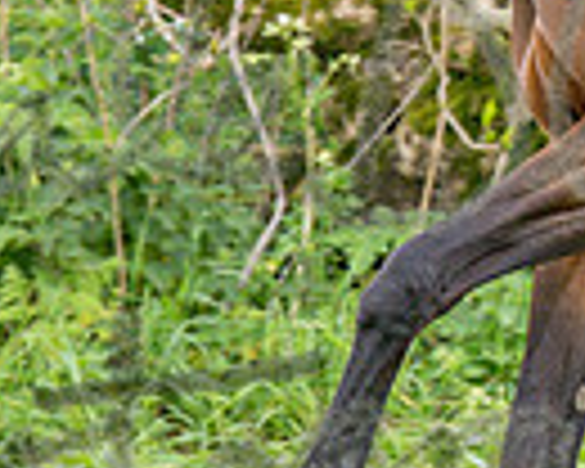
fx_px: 12293
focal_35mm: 710
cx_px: 587
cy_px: -166
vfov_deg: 2.2
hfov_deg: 2.7
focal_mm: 120
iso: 400
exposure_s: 1/800
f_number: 4
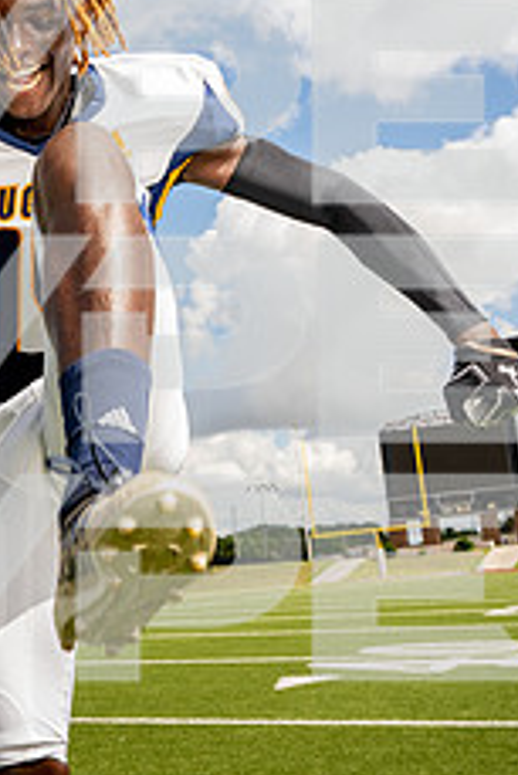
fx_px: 1185
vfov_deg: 36.2
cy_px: 342
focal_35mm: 55
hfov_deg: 23.9
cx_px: 44
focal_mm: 28
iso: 125
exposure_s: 1/250
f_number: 8
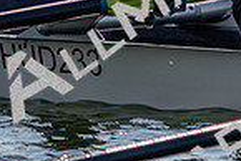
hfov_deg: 2.6
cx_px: 344
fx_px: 5361
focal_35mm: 800
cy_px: -134
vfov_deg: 1.7
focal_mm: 200
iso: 100
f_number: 5.6
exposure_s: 1/1600
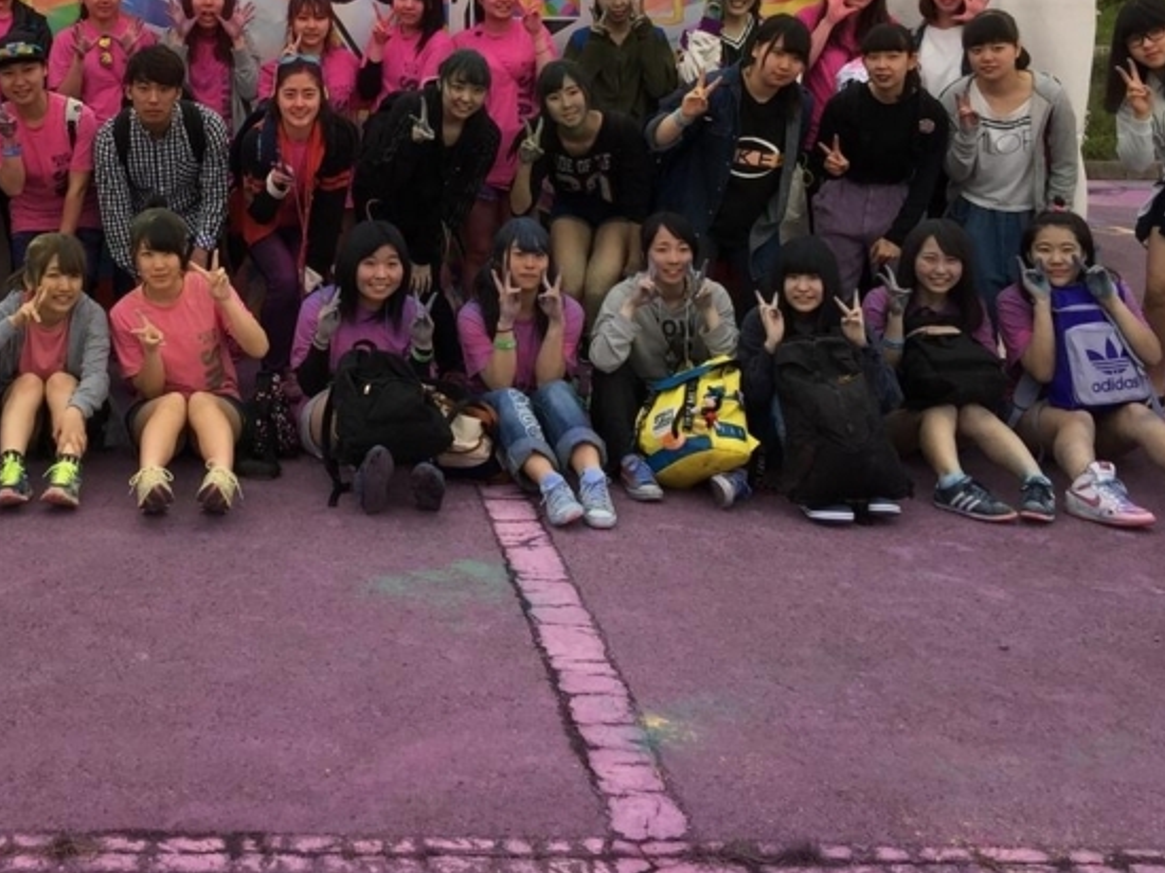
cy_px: 172
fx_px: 1817
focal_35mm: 54
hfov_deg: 34.9
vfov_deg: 26.5
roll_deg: -0.8
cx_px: 307
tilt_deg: -6.0
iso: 32
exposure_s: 1/153
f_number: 2.2
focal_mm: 4.15
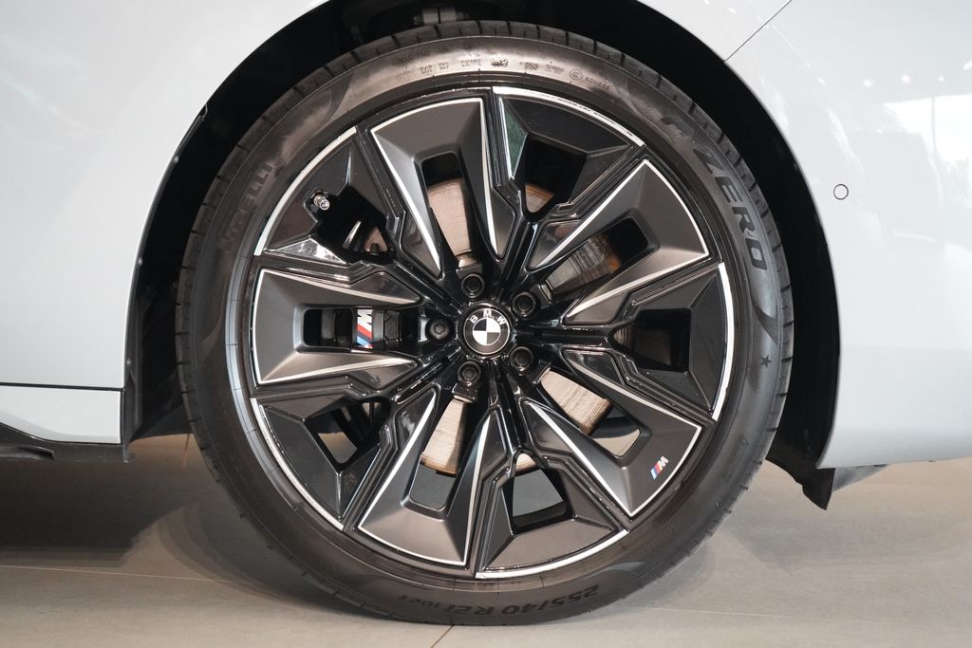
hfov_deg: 32.9
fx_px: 1647
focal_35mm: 61
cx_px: 486
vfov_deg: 22.3
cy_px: 324
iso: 12800
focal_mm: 61
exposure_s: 1/160
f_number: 5.6
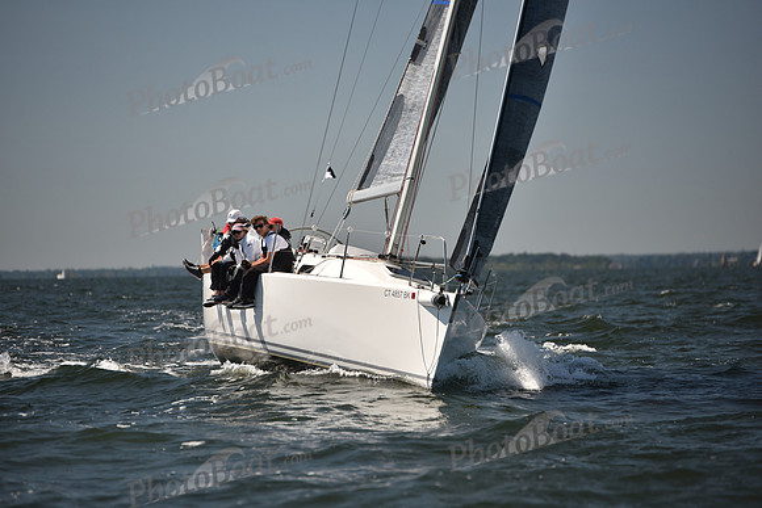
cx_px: 381
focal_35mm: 195
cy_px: 254
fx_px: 4128
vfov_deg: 7.0
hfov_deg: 10.5
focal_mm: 195
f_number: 3.5
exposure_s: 1/1600
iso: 250
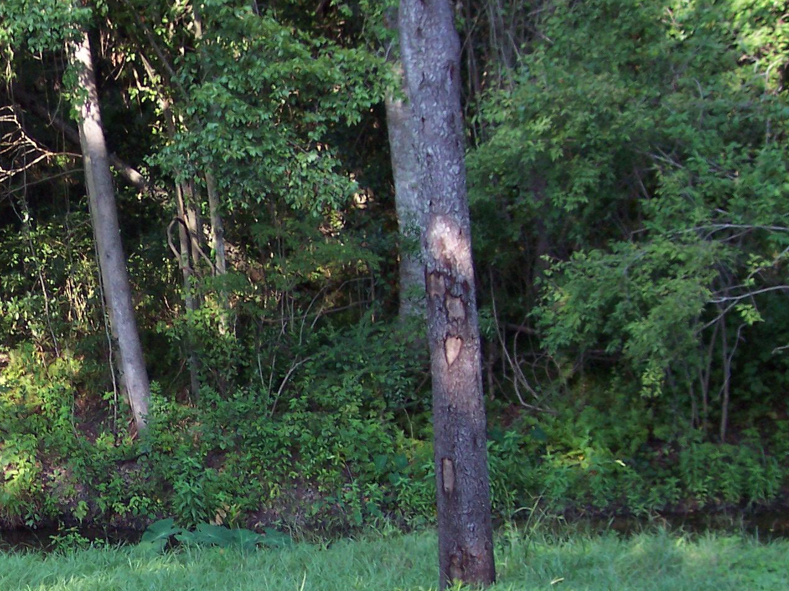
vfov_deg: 18.9
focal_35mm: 77
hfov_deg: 24.5
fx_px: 1754
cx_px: 47
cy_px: 495
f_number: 2.8
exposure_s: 1/250
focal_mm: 8
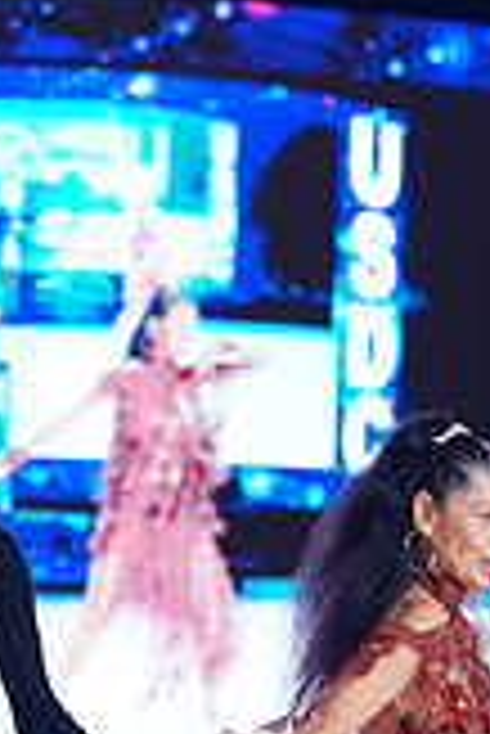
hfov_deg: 4.5
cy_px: 973
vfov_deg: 6.7
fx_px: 6173
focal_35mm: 303
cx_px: 115
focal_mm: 85
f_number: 2.8
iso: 2000
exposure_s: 1/400
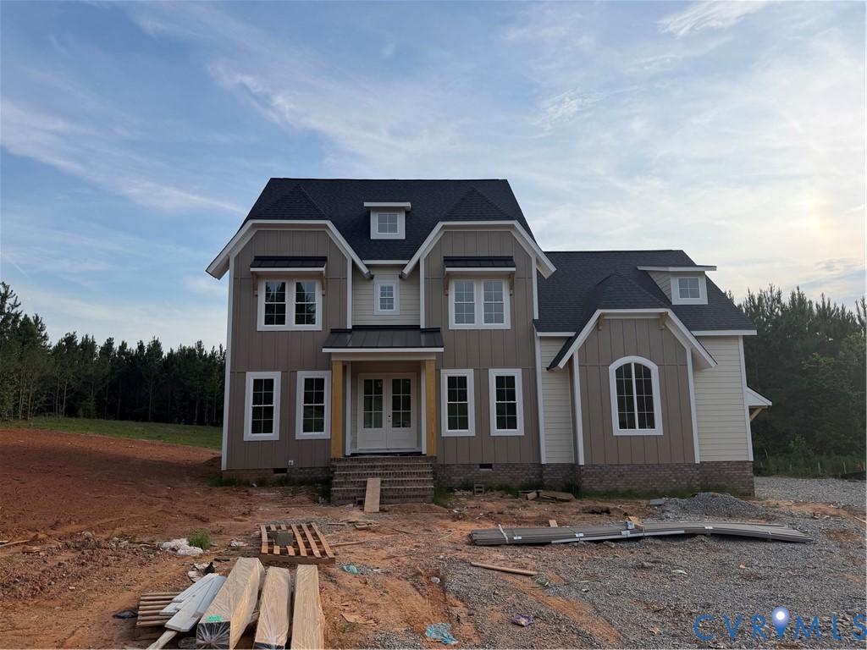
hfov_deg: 71.6
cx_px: 434
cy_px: 325
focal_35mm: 24
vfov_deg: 56.8
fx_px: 601
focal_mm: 6.76
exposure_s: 1/3759
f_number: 1.78
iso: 80
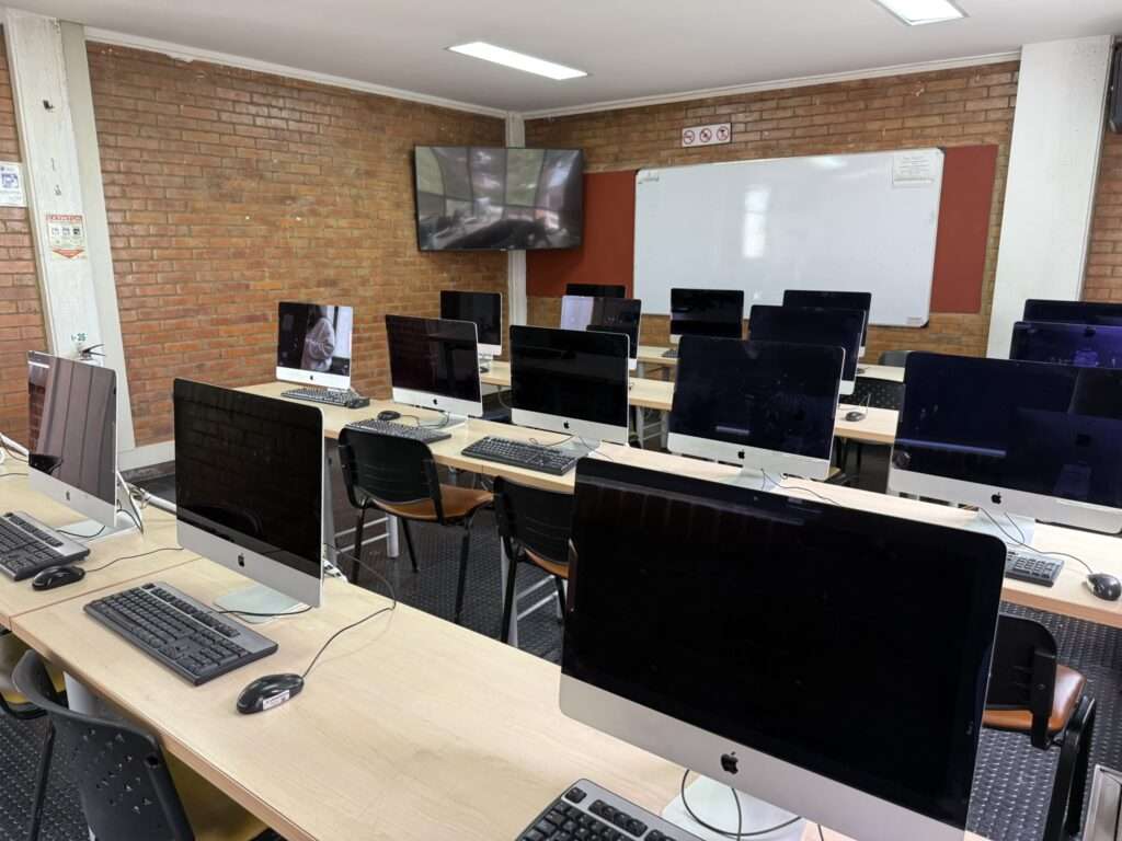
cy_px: 420
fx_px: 778
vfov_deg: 56.8
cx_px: 561
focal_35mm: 24
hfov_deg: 71.6
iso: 200
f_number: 1.78
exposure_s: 1/120
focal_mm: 6.76
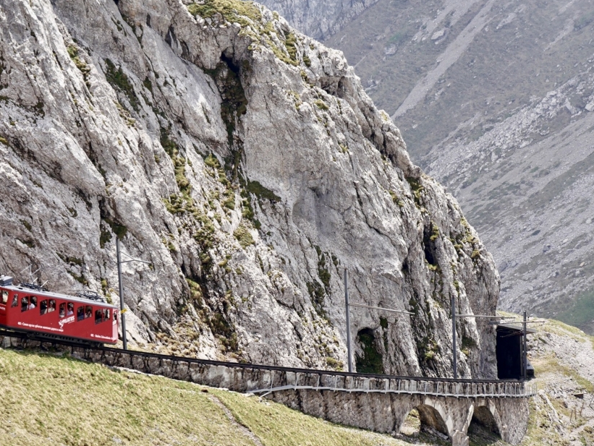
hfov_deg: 10.3
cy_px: 232
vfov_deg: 7.7
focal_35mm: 192
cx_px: 257
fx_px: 3297
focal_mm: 77
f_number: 5.6
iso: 200
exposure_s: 1/800
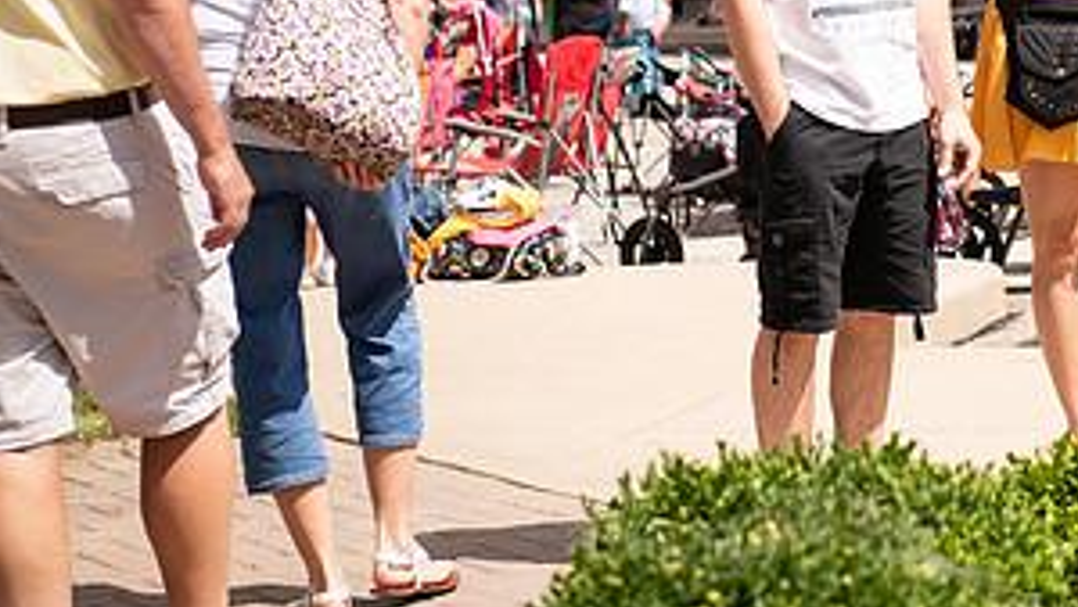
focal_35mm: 142
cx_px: 981
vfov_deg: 8.5
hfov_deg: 15.0
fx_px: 4060
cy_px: -5
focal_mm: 70
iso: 125
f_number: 4
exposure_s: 1/800
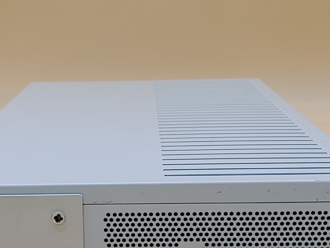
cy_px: 146
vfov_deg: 17.4
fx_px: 811
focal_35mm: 85
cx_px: 118
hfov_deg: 22.9
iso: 50
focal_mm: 4.36
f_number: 1.8
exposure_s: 1/168
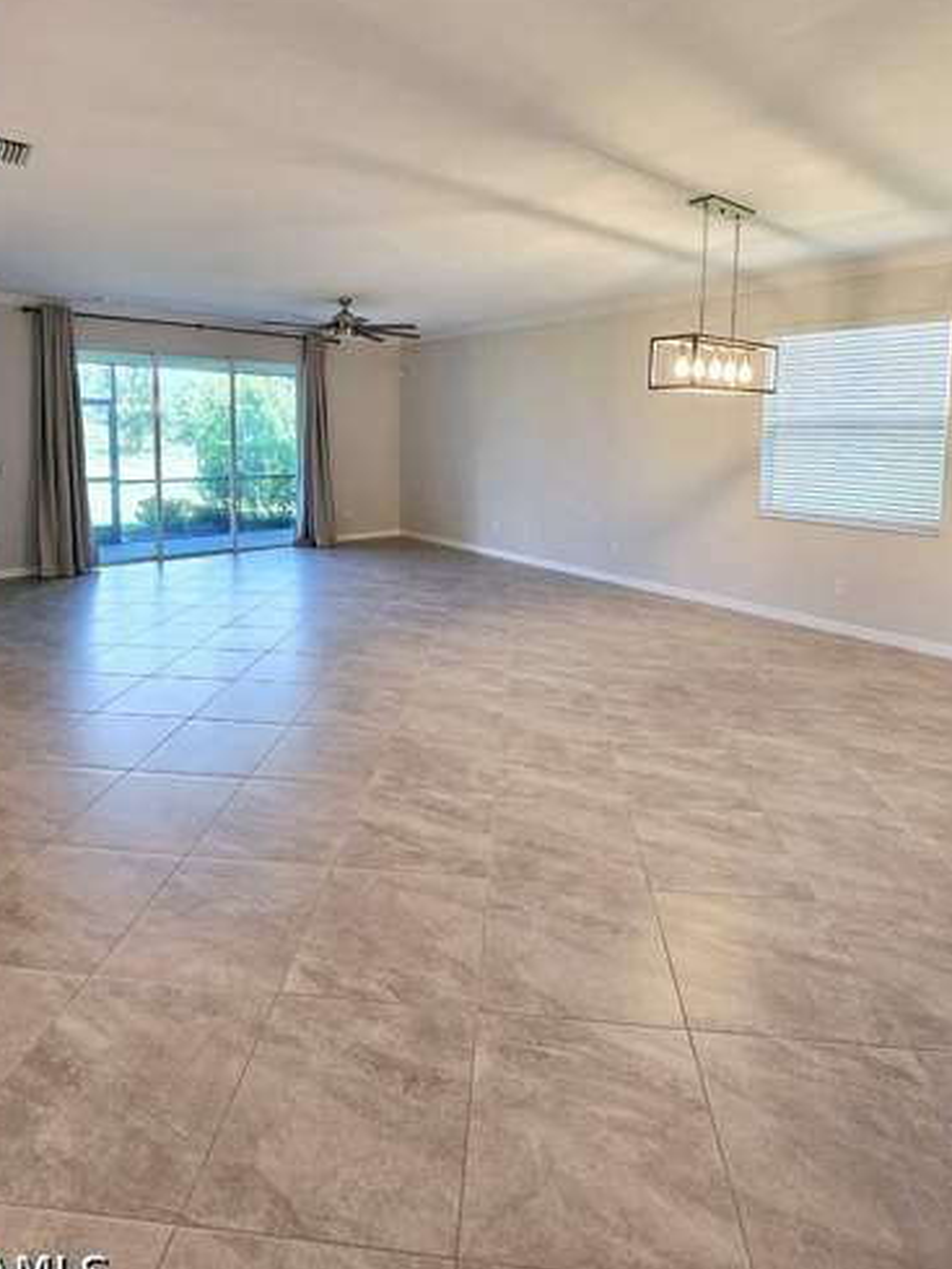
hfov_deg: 74.7
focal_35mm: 17
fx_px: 623
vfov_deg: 89.3
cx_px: 462
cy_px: 480
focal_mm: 2.2
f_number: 2.2
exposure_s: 1/60.2
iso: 50
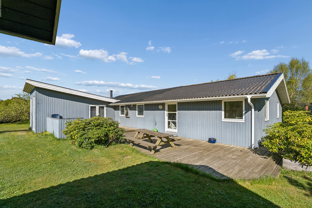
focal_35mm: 17
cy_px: 104
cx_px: 156
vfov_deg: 70.4
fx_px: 147
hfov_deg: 93.3
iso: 250
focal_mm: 17
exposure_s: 1/2500
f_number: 5.6
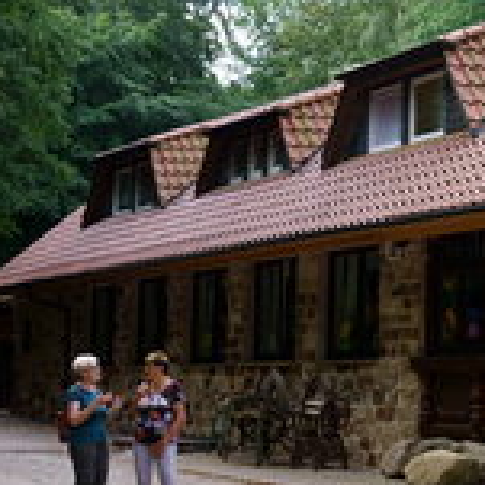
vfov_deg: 21.9
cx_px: 623
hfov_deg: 20.2
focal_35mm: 79
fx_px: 1252
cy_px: 300
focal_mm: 35
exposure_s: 1/60
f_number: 5.6
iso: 100
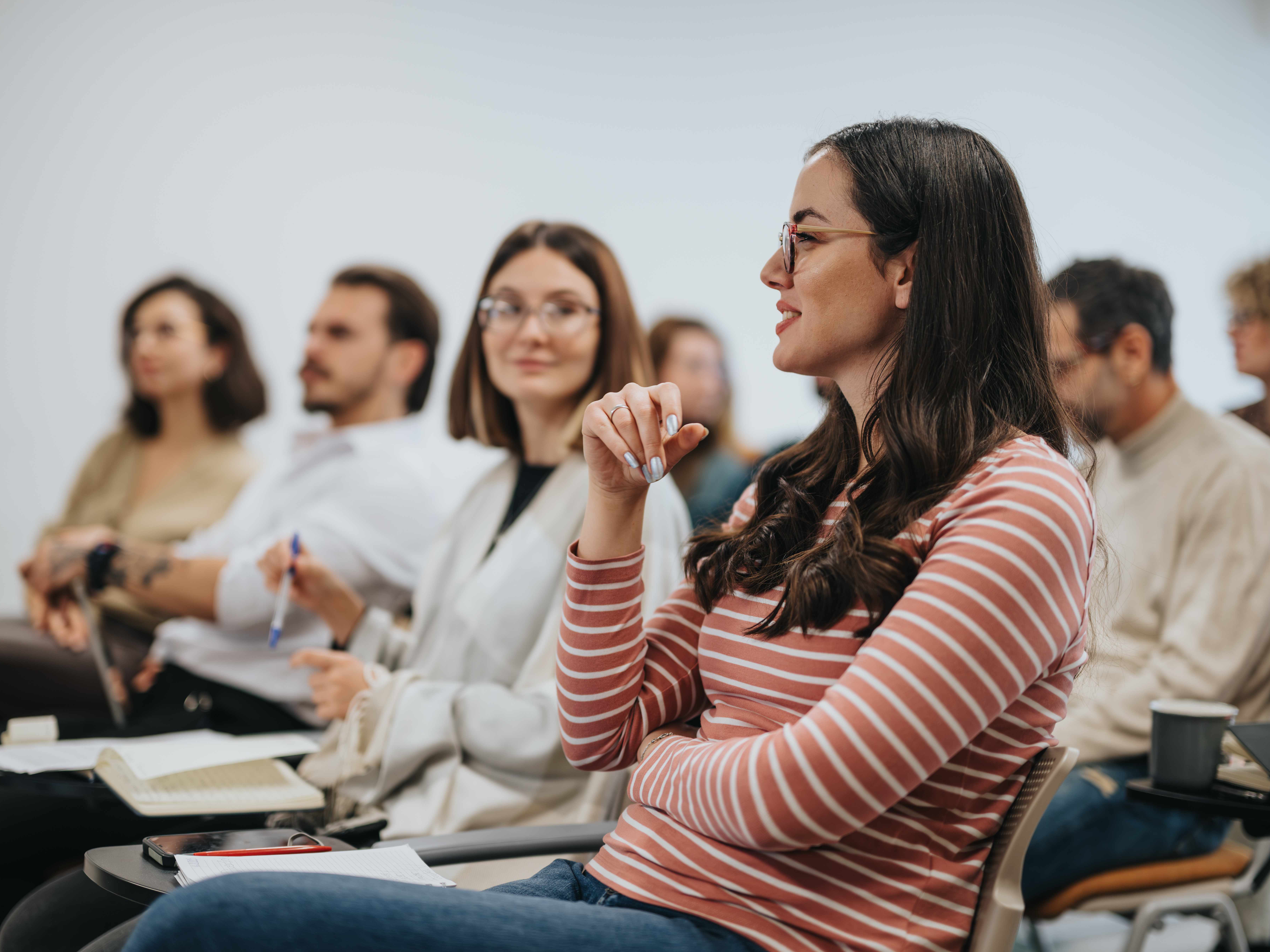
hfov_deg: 34.9
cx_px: 573
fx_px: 2018
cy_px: 476
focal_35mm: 55
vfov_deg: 26.6
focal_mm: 50
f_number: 1.2
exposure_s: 1/200
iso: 200
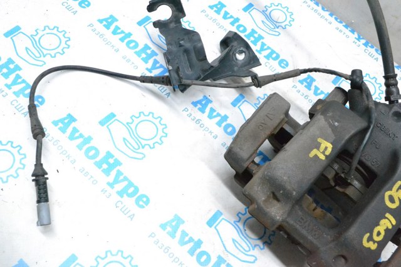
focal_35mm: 36
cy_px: 134
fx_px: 401
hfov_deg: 53.2
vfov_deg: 36.8
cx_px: 200
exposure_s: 1/160
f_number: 9
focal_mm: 24
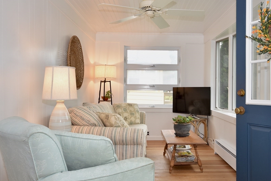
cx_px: 156
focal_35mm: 33
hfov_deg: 57.5
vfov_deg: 40.4
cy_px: 89
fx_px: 246
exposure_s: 1/60
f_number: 5.3
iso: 450
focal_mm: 17
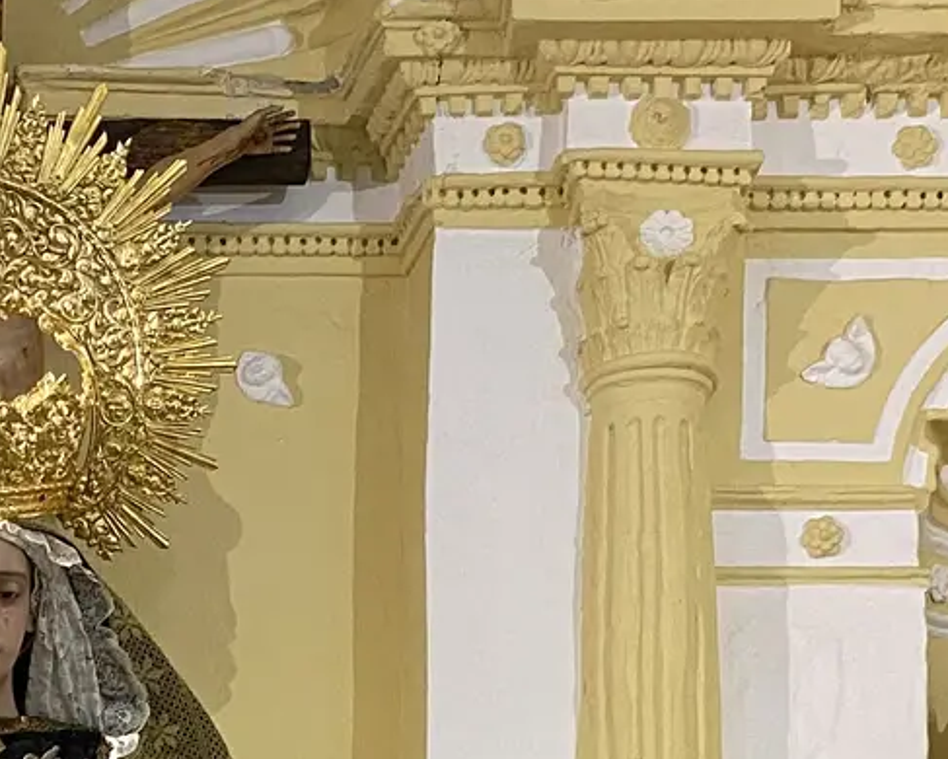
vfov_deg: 14.0
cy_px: 1269
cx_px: -62
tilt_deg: -0.6
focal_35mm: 100
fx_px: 2807
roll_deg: -0.4
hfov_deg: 18.5
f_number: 1.8
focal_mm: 4.25
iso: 250
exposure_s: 1/50
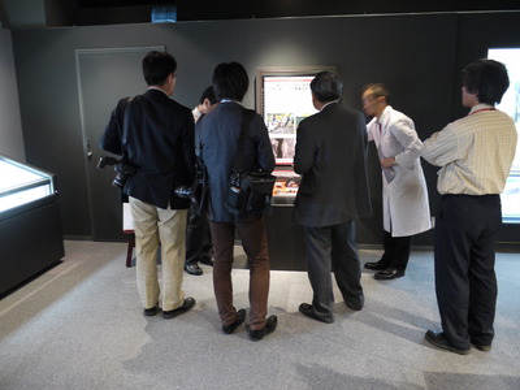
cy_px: 195
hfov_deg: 63.4
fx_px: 421
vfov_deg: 49.7
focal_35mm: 28
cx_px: 260
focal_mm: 14
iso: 400
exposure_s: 1/10
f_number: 3.5
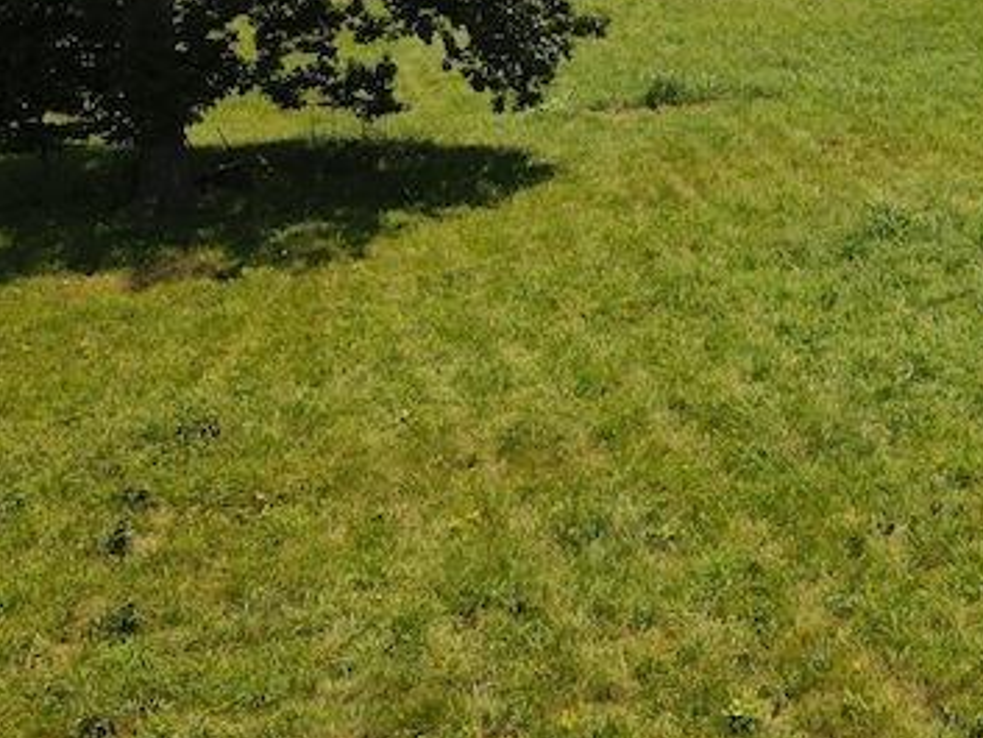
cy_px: 67
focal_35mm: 68
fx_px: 1932
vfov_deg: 21.1
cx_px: 1211
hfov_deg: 25.3
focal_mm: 4.5
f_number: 2.8
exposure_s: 1/40
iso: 100
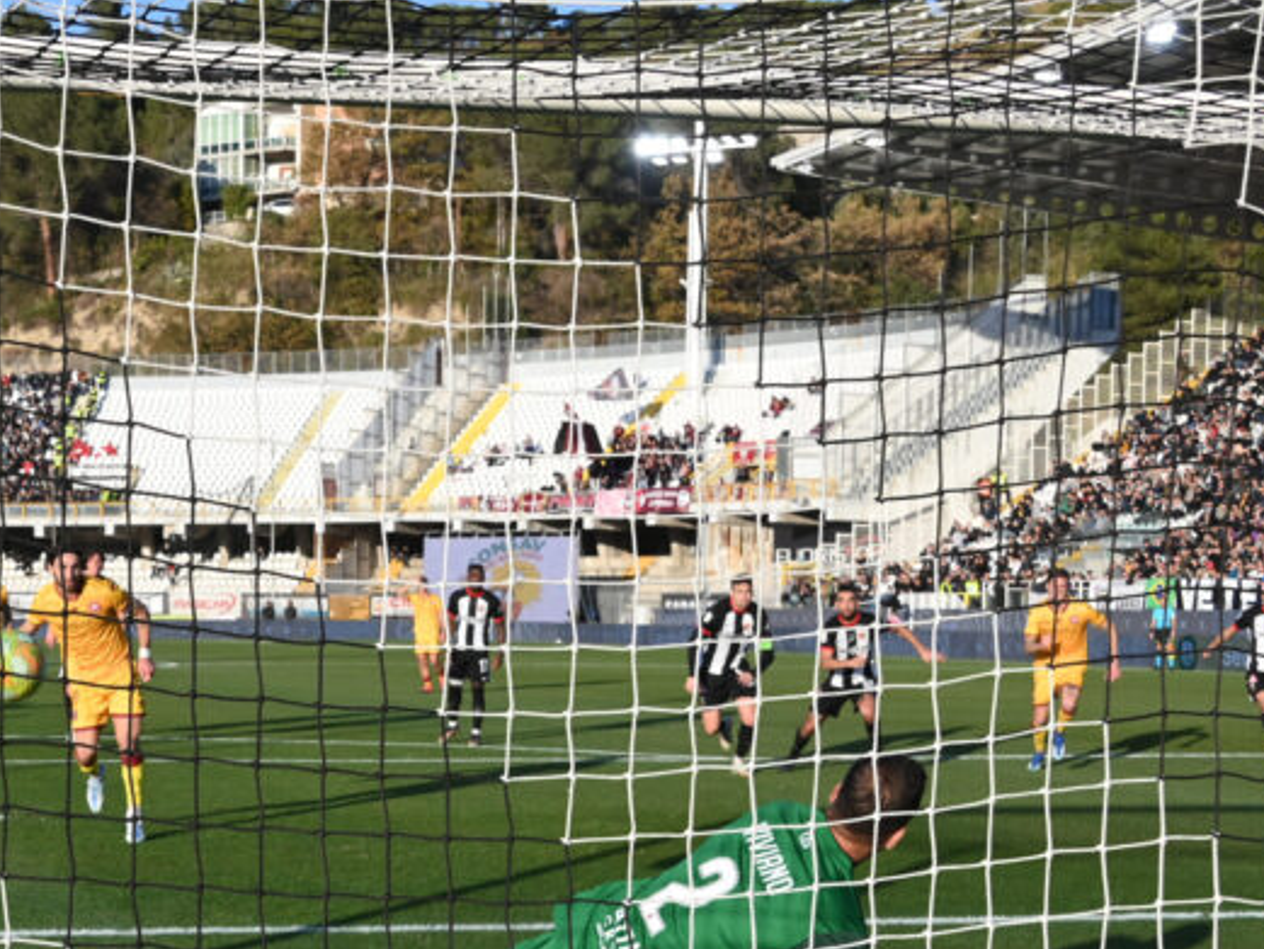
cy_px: 733
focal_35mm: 68
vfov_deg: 21.4
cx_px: 194
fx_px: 2484
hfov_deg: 27.8
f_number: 10
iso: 800
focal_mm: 36
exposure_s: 1/1000
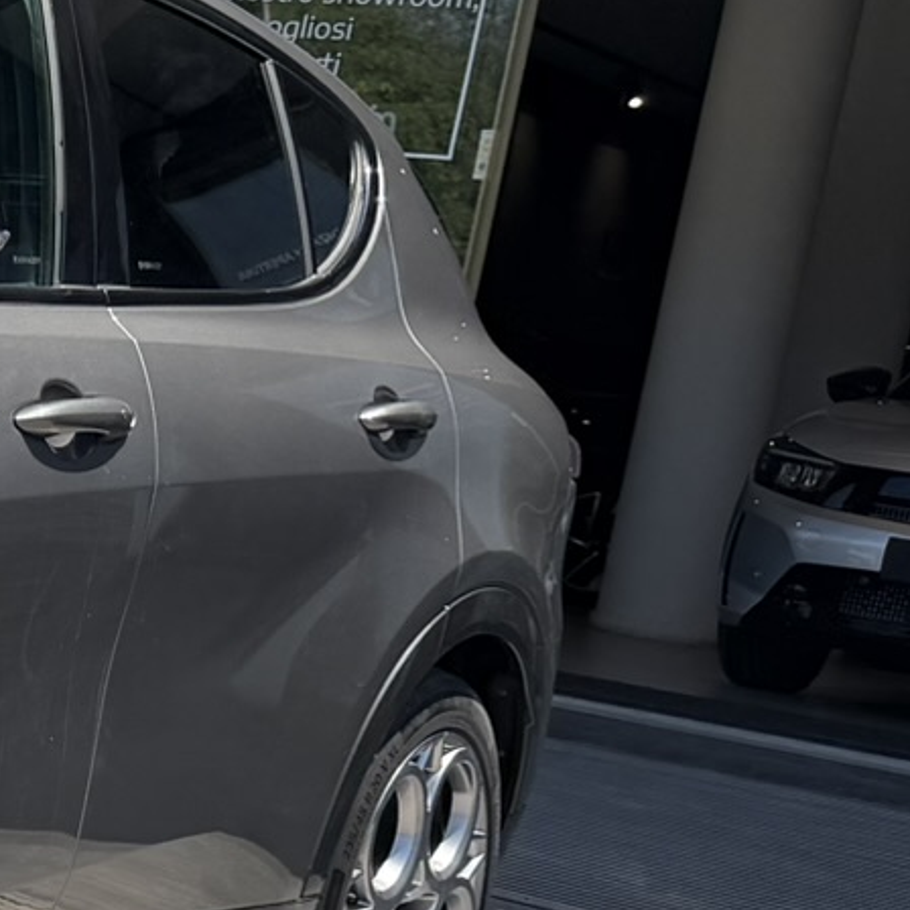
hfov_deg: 14.5
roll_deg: -2.0
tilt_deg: -7.0
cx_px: -975
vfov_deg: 17.8
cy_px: 703
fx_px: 2885
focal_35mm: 97
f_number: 1.78
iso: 80
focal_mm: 6.76
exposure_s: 1/3145
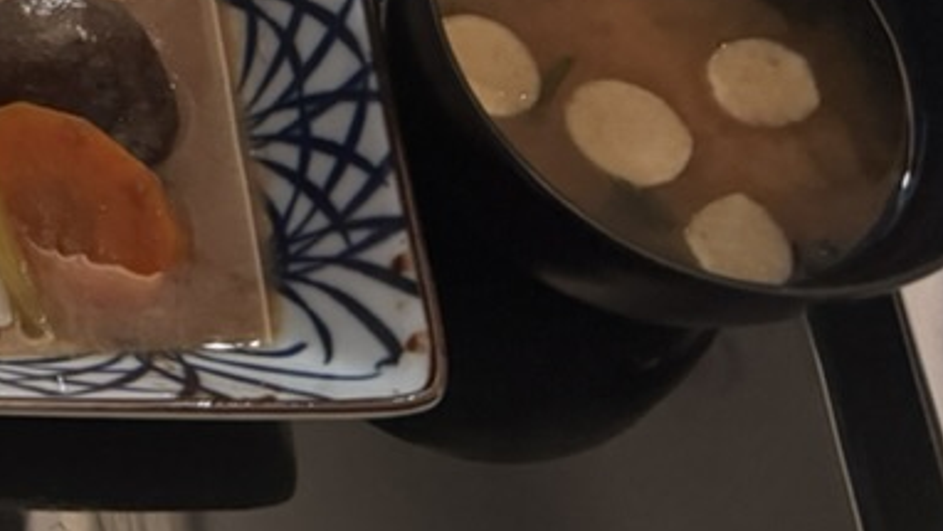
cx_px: -299
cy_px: -37
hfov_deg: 25.7
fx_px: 1751
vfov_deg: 16.8
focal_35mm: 70
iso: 800
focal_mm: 6.76
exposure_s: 1/42
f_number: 1.78
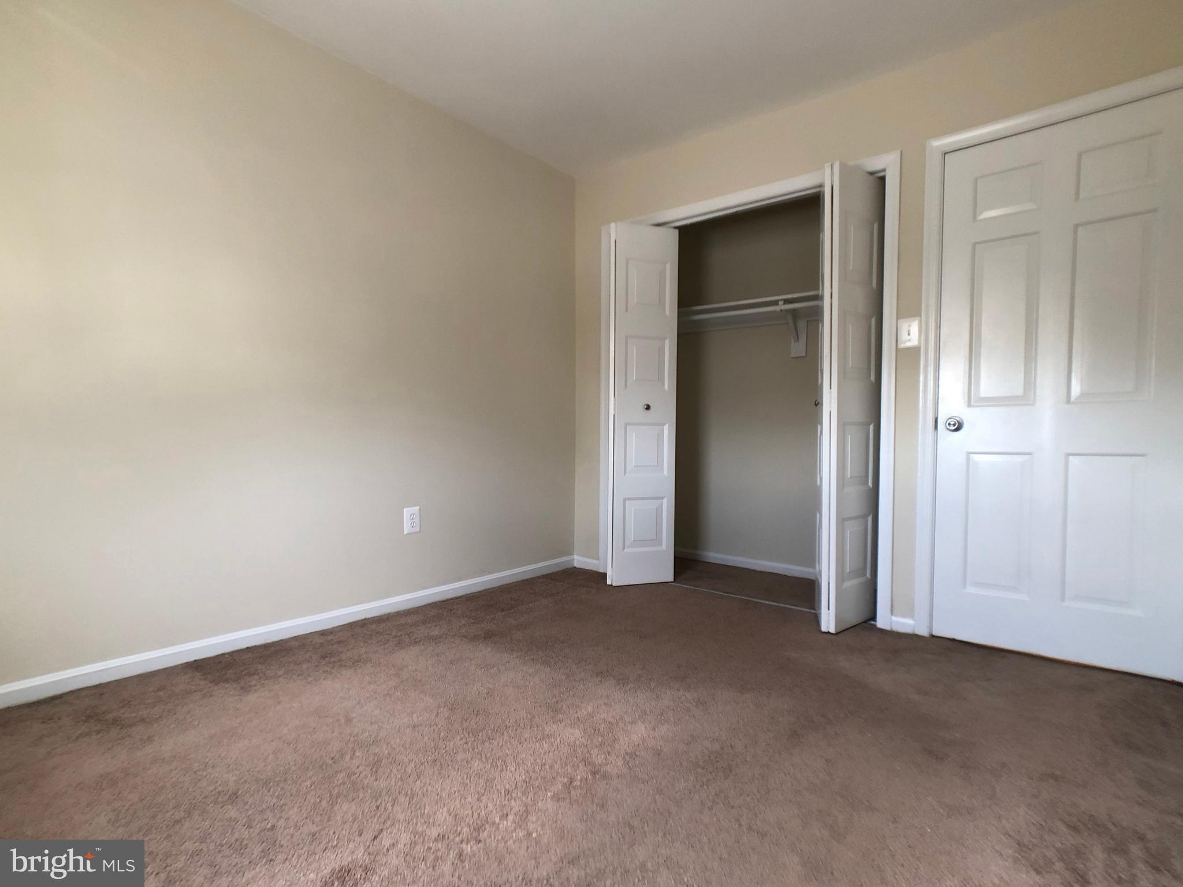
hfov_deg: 63.4
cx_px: 592
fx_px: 957
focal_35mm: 28
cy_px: 444
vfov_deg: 49.7
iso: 40
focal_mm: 4
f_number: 1.8
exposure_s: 1/20
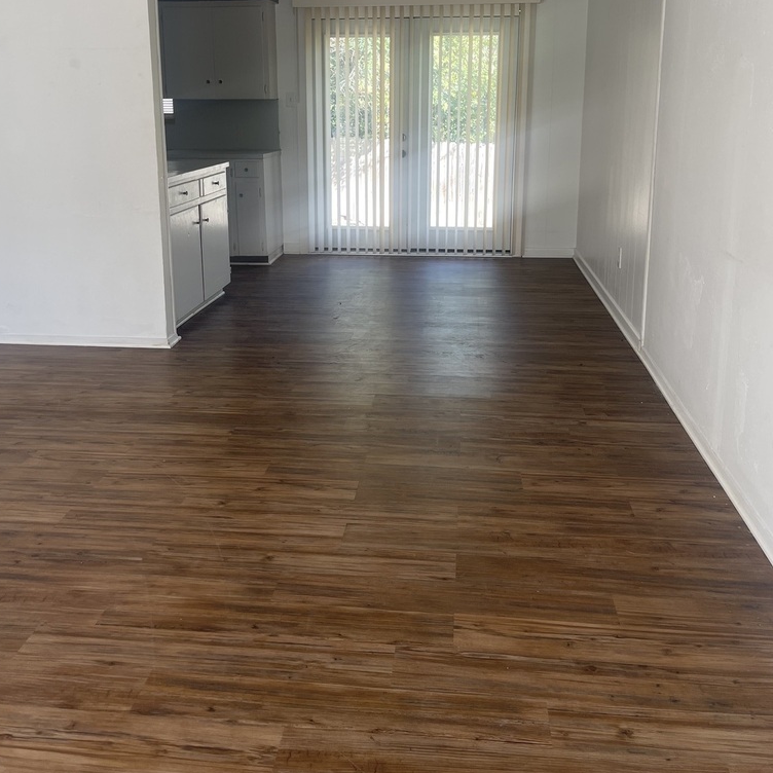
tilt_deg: -9.9
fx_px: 834
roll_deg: +0.3
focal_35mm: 33
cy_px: 263
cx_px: 368
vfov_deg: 49.0
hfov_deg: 49.7
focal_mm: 5.1
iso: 50
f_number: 1.6
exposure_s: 1/121
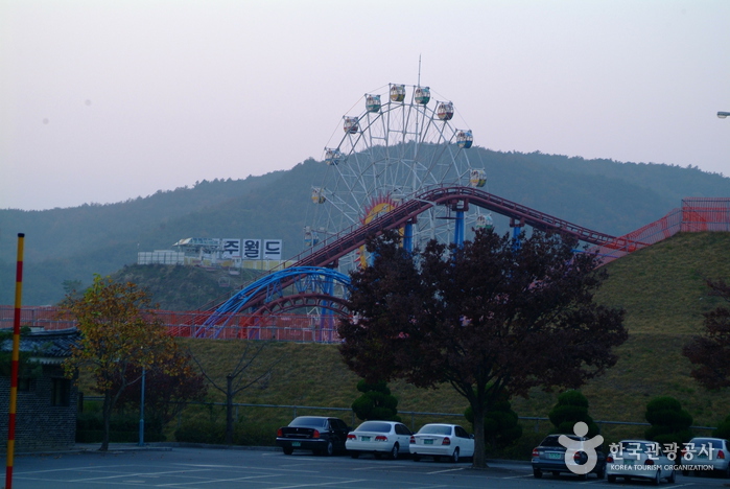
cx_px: 365
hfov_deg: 16.0
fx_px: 2599
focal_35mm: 128
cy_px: 244
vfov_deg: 10.7
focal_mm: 85
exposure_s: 1/125
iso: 400
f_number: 5.6
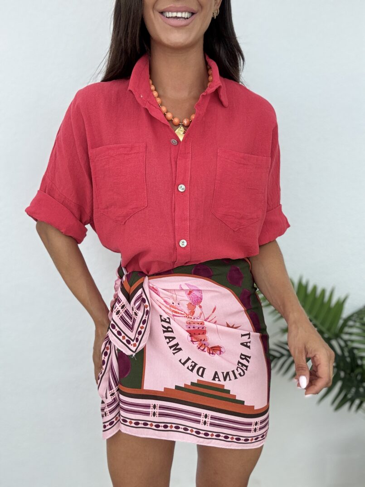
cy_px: 244
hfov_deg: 46.8
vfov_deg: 60.0
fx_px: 422
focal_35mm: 30
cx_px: 182
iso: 64
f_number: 1.9
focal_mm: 2.69
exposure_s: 1/100
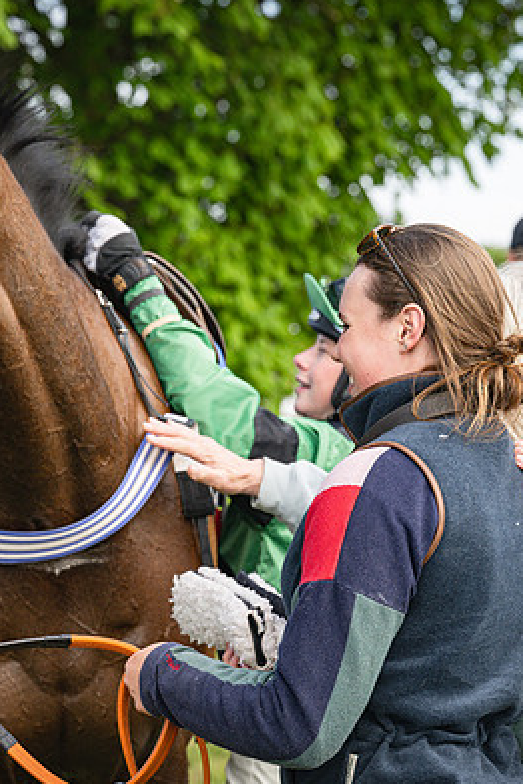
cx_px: 253
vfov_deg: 16.0
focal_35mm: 128
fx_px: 2789
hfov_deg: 10.7
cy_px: 395
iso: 400
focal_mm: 70
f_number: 4
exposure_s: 1/1250
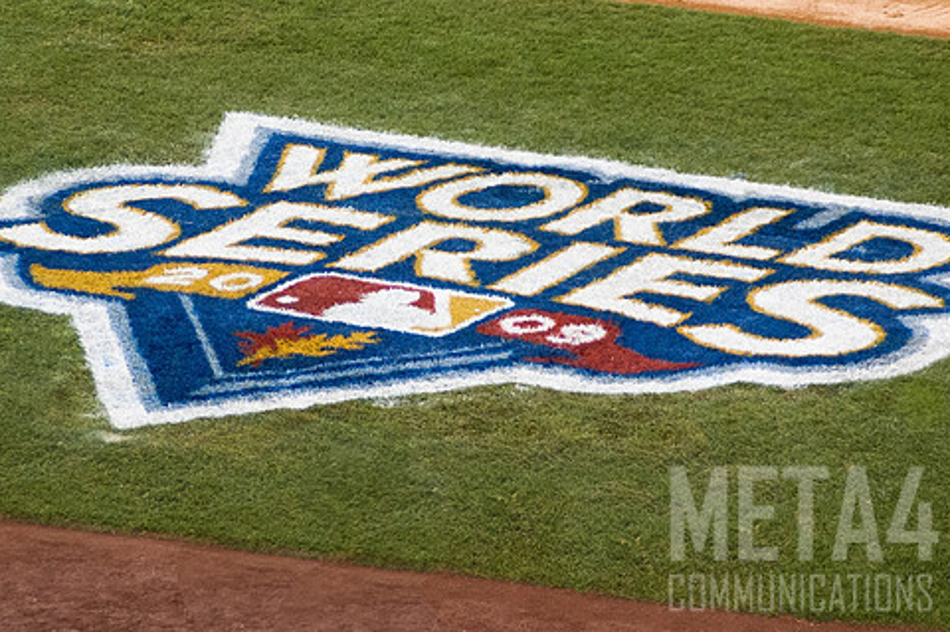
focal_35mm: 281
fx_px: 7408
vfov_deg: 4.9
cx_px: 473
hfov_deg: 7.3
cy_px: 285
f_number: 5
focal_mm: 155
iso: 640
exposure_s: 1/400
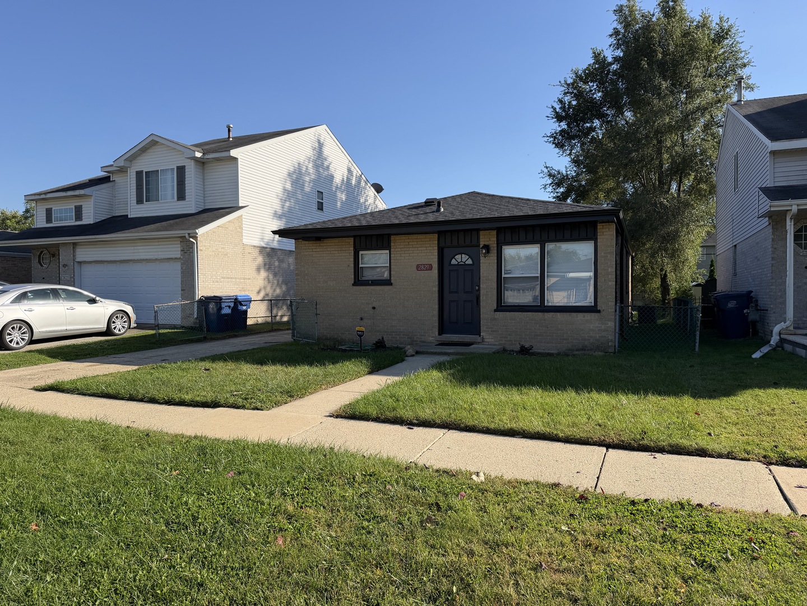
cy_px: 303
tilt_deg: -0.6
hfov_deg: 71.6
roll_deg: +1.0
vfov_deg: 56.8
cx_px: 404
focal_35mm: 24
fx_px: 560
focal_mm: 6.76
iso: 100
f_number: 1.78
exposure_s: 1/3425
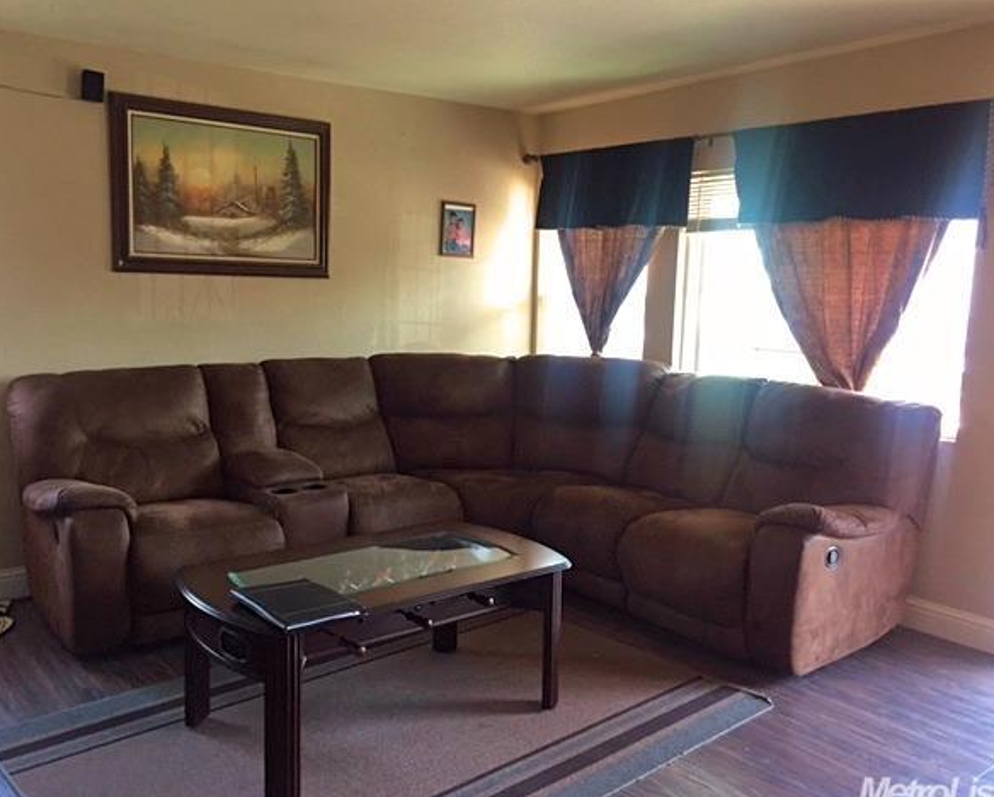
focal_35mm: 31
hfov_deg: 57.1
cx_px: 483
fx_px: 913
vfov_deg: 47.2
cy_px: 402
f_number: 2.2
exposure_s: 1/30
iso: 125
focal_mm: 4.15
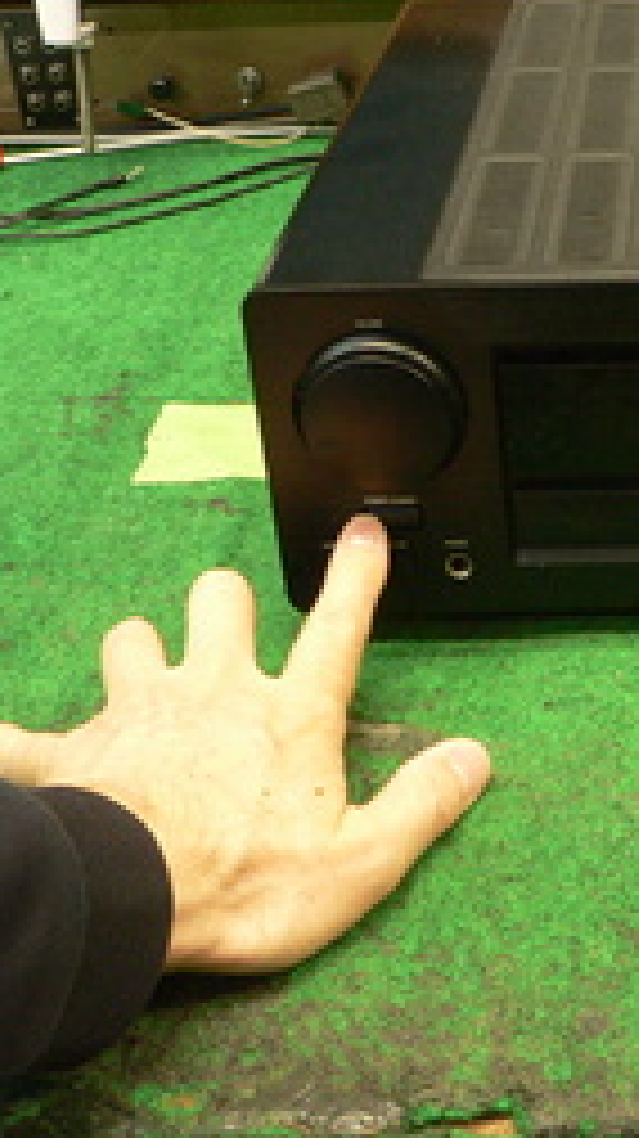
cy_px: 520
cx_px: 814
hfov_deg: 19.0
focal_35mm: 59
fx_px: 1780
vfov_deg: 35.4
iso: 200
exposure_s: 1/10
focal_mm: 6
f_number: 2.8
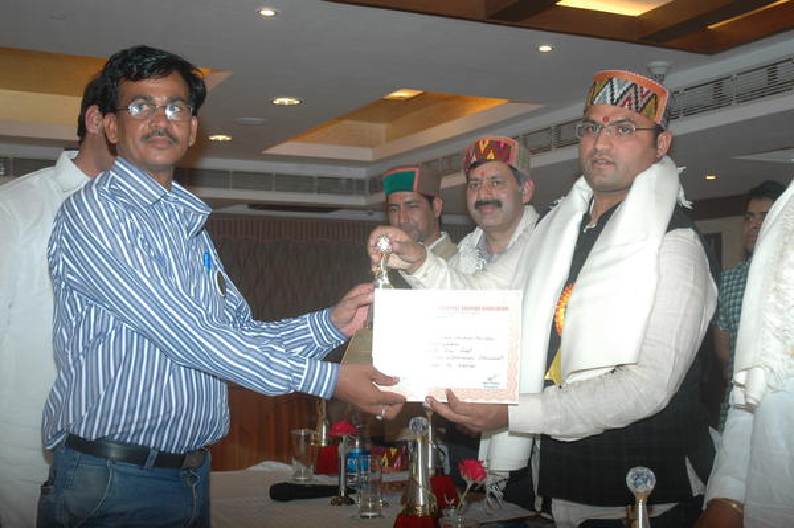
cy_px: 264
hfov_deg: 42.4
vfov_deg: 28.9
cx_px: 397
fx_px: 1025
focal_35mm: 46
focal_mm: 31
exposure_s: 1/60
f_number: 4.5
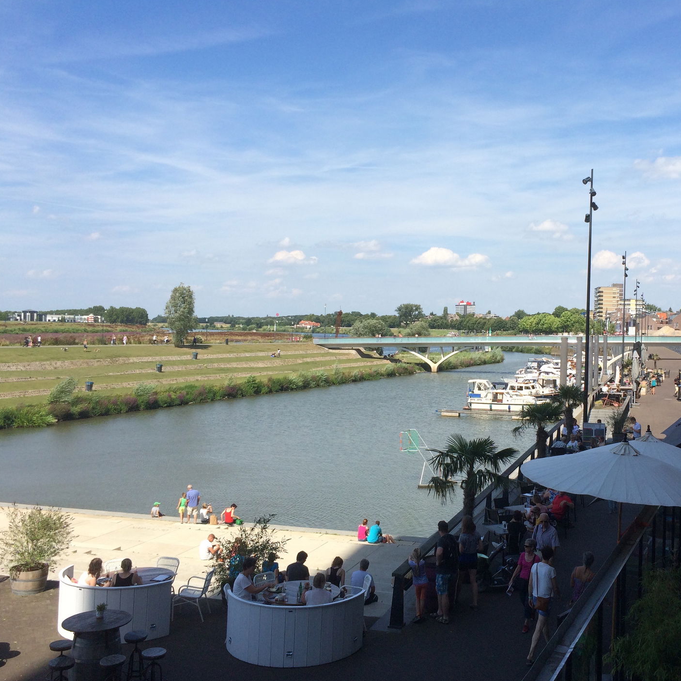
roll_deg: -0.2
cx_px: 453
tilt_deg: -2.0
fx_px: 779
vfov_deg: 47.2
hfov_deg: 46.5
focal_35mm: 35
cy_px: 339
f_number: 2.2
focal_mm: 4.15
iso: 32
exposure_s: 1/2160
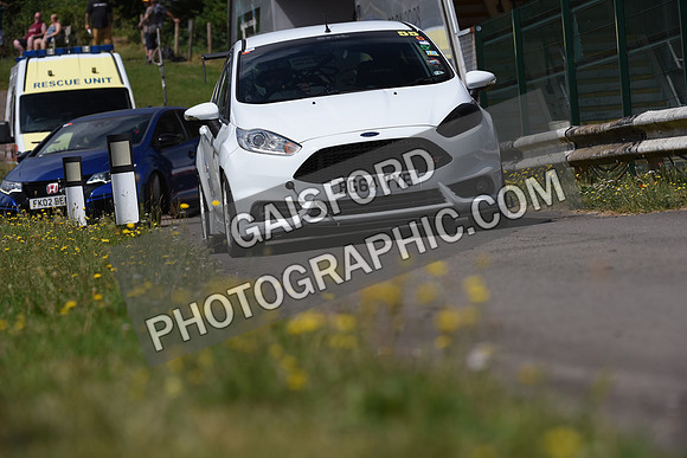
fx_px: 3817
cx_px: 344
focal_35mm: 200
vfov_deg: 6.9
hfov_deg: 10.3
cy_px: 229
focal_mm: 200
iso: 500
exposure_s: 1/1000
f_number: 8
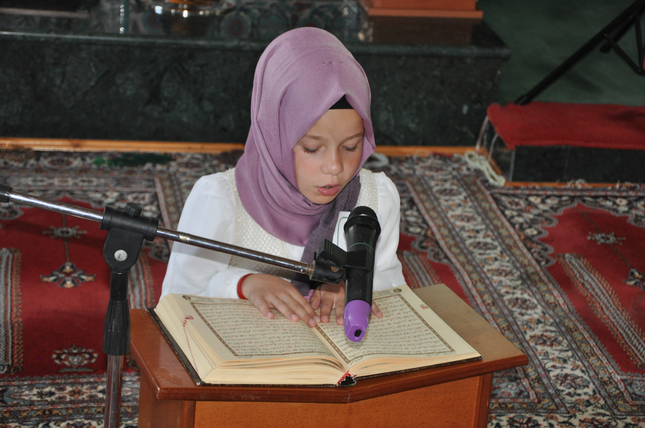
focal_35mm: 99
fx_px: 1772
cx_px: 322
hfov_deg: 20.6
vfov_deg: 13.8
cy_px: 214
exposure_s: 1/60
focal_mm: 66
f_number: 5.3
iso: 800
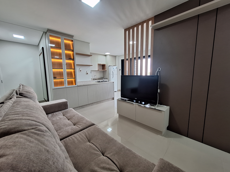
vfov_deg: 89.9
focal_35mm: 13
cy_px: 86
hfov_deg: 106.2
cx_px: 115
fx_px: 86
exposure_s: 1/40
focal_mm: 1.74
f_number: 2.2
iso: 100
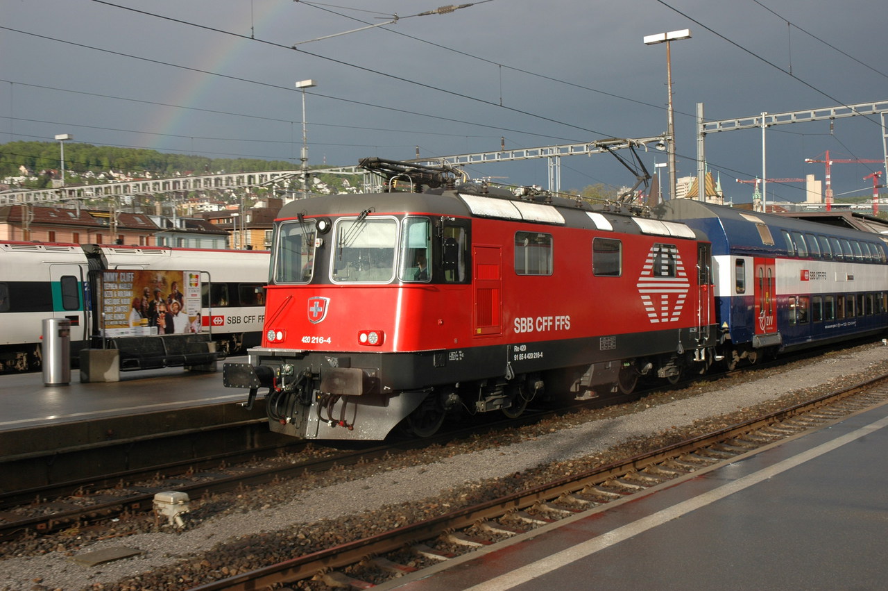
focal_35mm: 46
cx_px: 444
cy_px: 296
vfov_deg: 28.9
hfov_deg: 42.4
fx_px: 1146
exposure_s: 1/250
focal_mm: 31
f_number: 10
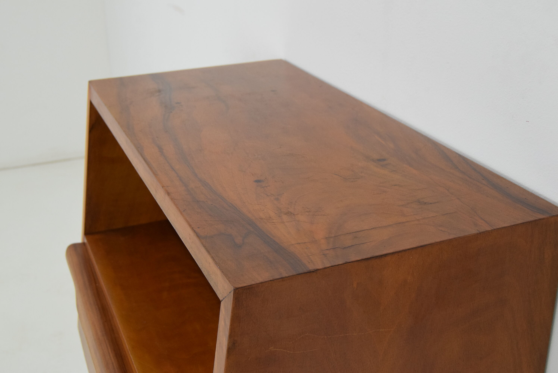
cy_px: 186
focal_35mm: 46
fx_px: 721
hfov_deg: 42.3
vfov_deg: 29.0
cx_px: 279
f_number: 8
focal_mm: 31
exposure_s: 1/250
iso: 1600
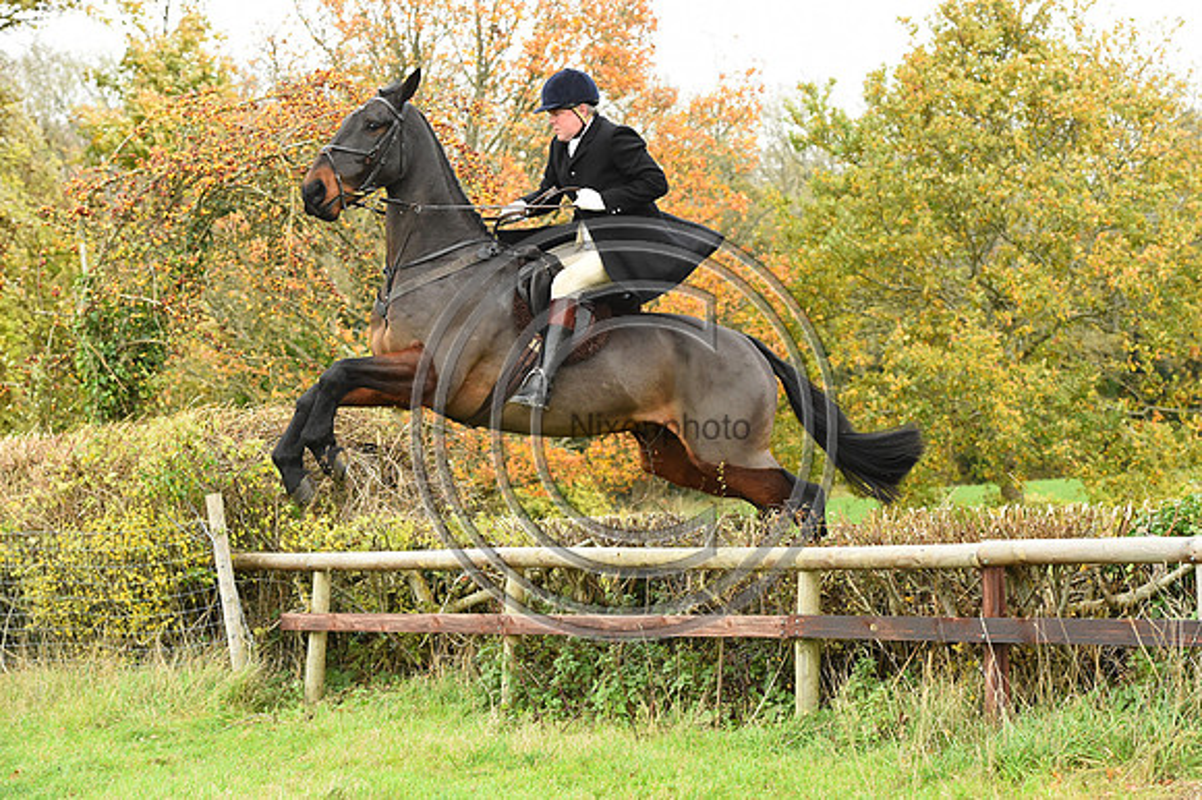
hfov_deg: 20.4
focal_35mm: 100
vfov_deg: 13.7
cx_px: 601
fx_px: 3337
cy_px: 400
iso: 5600
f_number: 5.6
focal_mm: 100
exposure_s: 1/1250
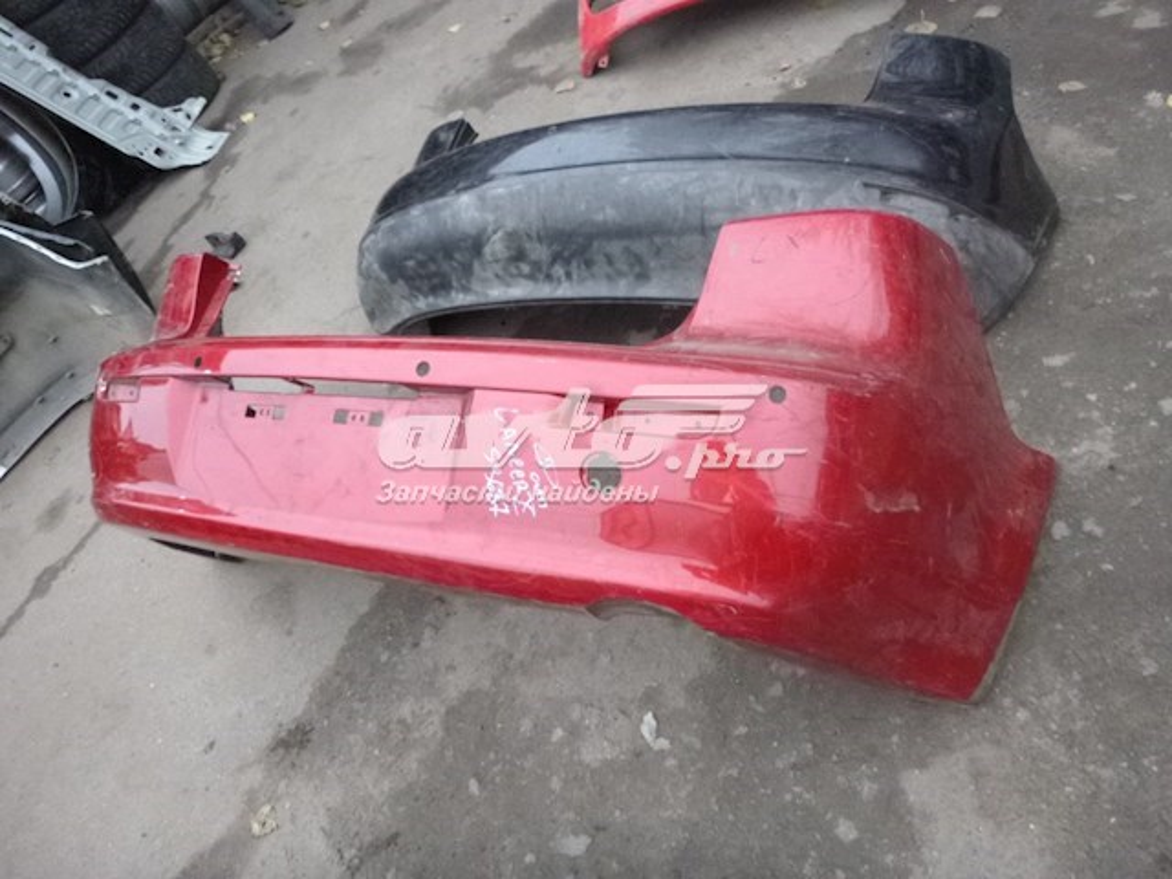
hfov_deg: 69.4
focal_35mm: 25
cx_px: 586
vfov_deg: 54.9
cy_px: 440
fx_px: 846
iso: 800
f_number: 3.9
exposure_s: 1/60
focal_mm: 4.5
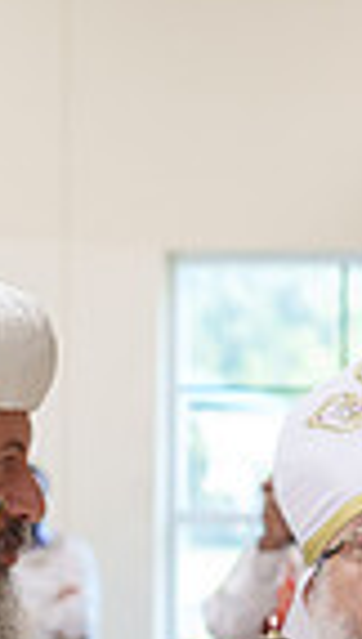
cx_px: 425
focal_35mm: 225
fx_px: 3819
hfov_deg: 5.4
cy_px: 755
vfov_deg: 9.4
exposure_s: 1/125
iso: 1250
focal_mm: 51
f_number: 3.5
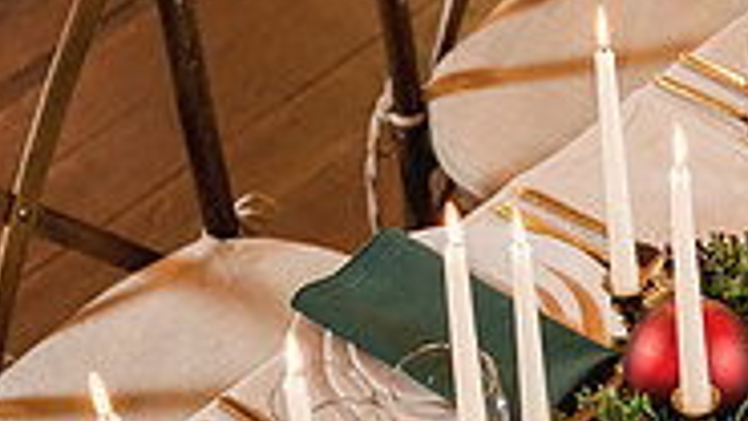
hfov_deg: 12.8
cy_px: 362
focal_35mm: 164
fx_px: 3252
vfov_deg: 7.4
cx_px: 898
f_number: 3.2
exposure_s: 1/80
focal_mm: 50
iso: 400
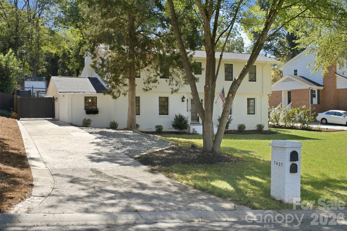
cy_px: 116
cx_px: 174
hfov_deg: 48.5
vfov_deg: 33.4
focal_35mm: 40
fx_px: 385
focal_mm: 40
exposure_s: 1/100
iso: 100
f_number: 6.3
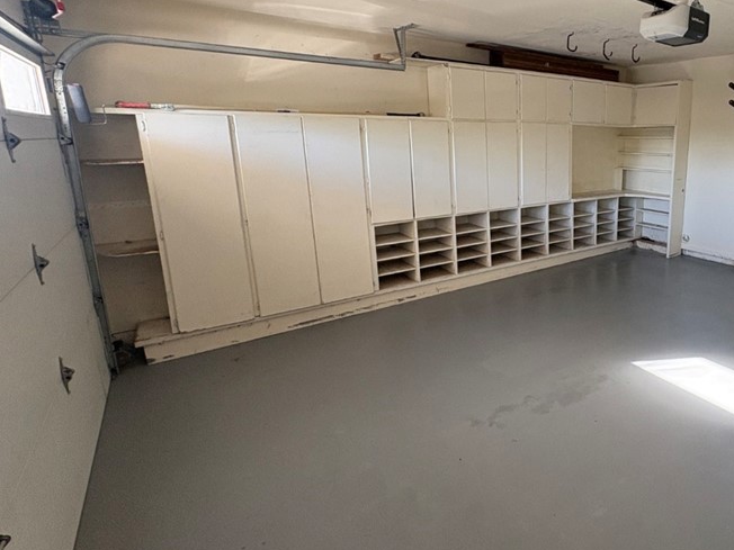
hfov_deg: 70.8
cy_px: 232
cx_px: 558
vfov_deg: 60.8
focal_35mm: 22
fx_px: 466
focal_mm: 2.22
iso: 200
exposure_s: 1/99
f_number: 2.2
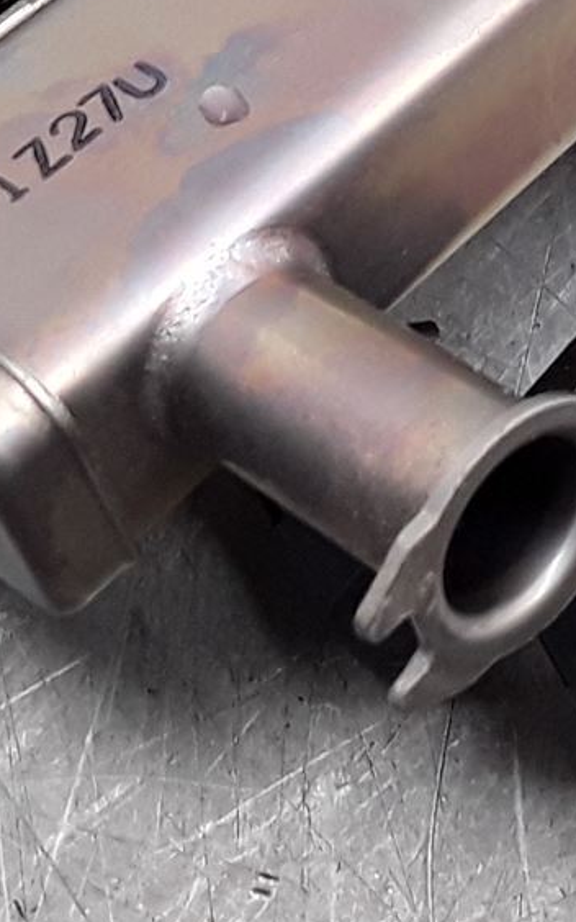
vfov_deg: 18.2
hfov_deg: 11.3
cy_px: -210
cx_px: 1029
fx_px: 2712
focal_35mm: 108
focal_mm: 2.91
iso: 50
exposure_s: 1/50
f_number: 1.9
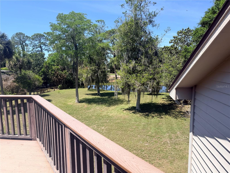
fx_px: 159
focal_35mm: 24
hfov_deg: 71.6
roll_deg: -0.3
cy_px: 86
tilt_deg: -8.2
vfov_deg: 56.8
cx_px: 115
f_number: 1.78
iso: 80
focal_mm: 6.76
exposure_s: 1/3145
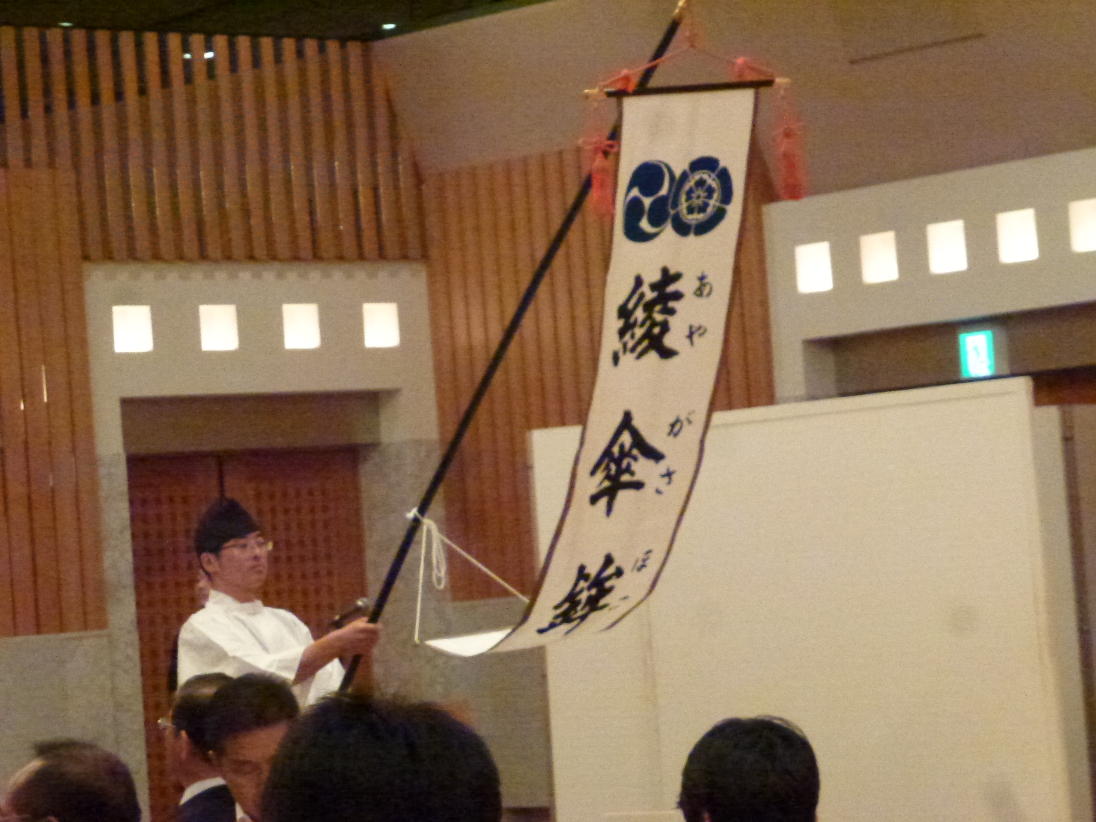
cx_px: 548
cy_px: 411
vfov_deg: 11.3
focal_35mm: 131
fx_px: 4148
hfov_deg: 15.1
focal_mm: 23.4
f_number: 5.2
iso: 1600
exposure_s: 1/80
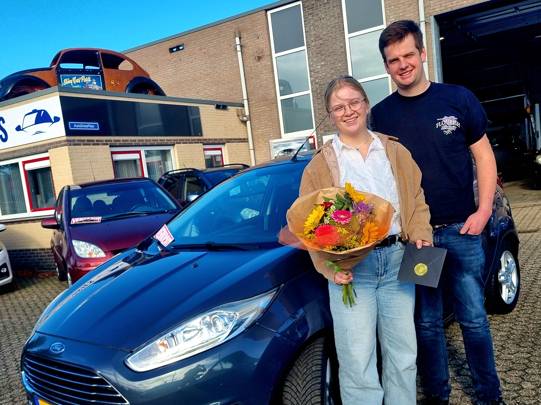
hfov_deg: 52.6
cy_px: 238
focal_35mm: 35
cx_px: 251
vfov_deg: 40.6
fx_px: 547
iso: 50
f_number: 1.8
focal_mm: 5.4
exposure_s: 1/2000
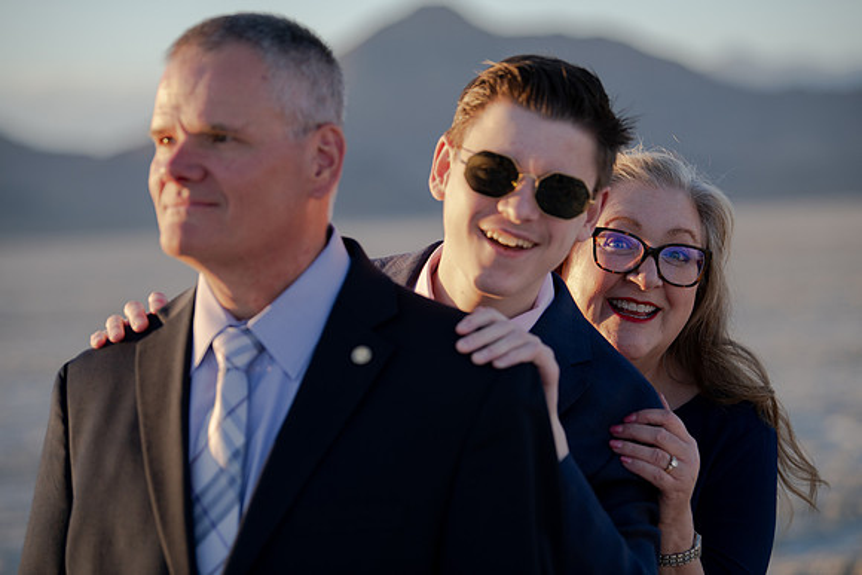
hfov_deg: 18.6
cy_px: 288
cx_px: 431
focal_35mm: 110
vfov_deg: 12.5
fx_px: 2634
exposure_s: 1/1000
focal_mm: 110
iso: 200
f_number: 2.8
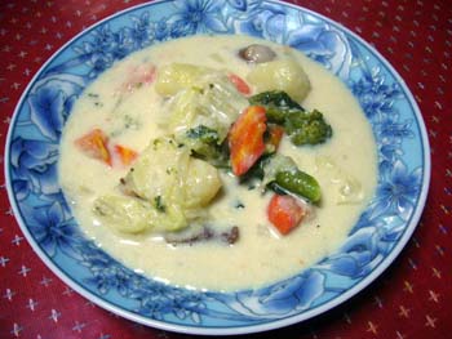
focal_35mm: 35
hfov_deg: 52.6
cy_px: 170
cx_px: 226
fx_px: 457
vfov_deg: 40.7
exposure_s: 1/30
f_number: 2.8
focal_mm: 5.8
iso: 125
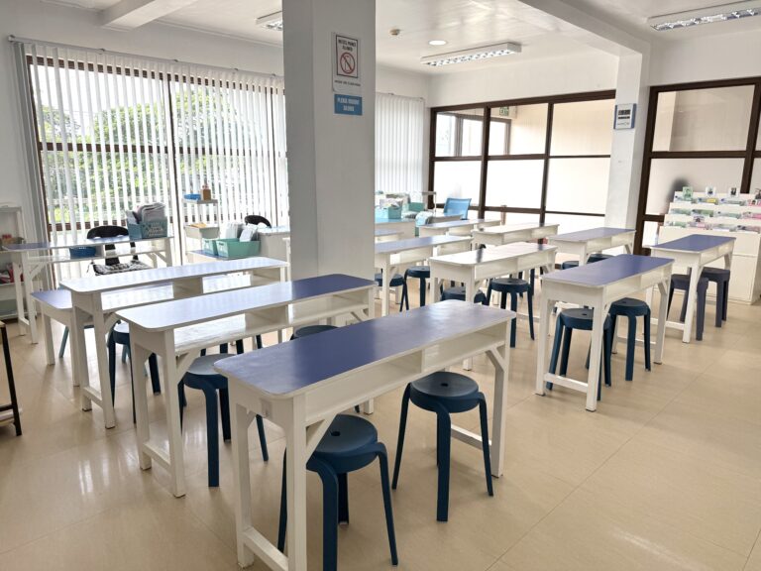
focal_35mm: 24
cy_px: 286
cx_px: 380
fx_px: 528
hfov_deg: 71.6
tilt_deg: -11.6
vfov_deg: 56.8
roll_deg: -0.6
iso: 80
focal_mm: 6.76
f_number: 1.78
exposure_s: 1/617
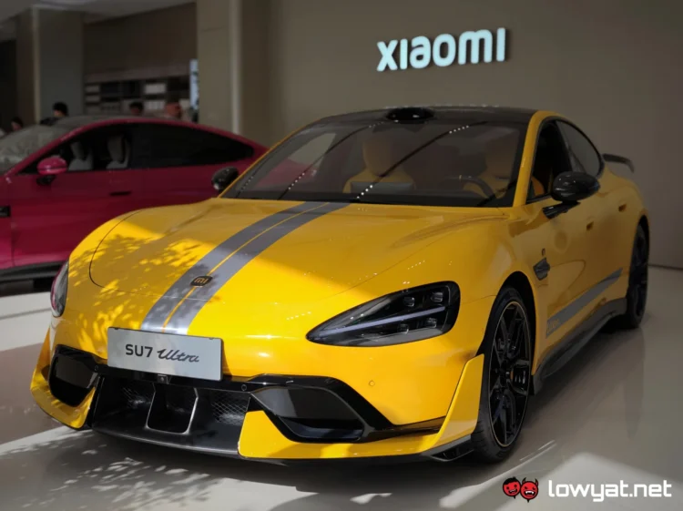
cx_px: 342
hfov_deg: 41.3
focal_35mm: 46
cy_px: 256
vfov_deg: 31.5
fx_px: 907
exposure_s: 1/3082
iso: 50
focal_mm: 8.71
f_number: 1.67
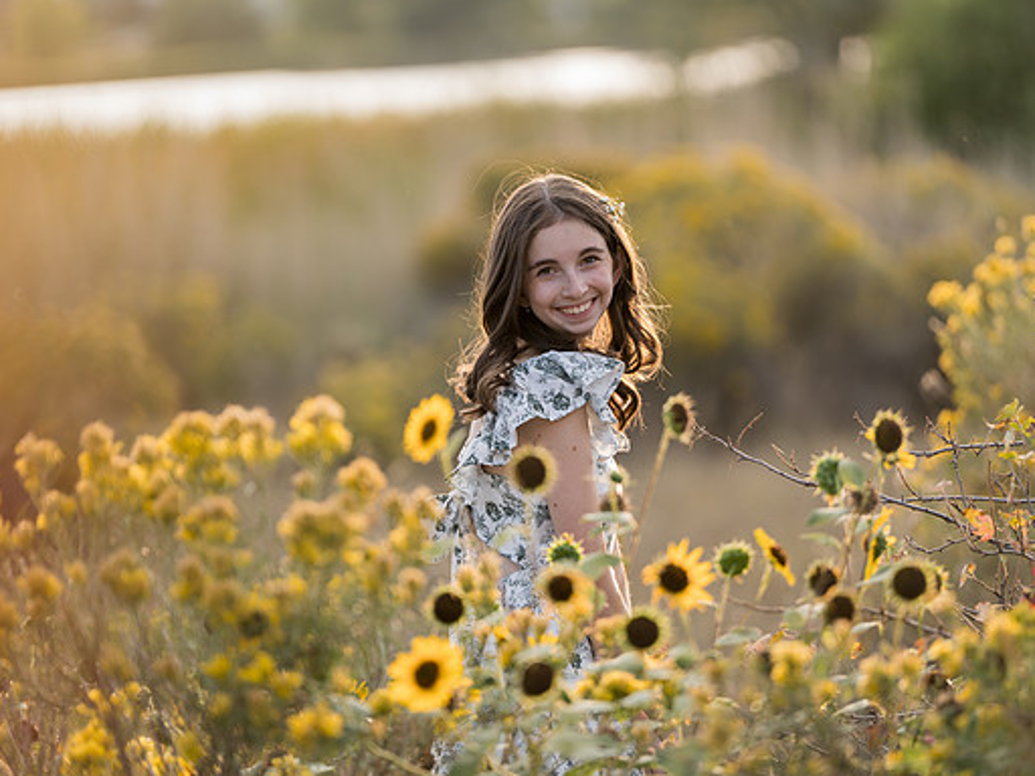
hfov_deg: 9.1
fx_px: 6518
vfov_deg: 6.8
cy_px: 387
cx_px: 501
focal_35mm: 218
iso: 160
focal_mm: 200
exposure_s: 1/200
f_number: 2.8
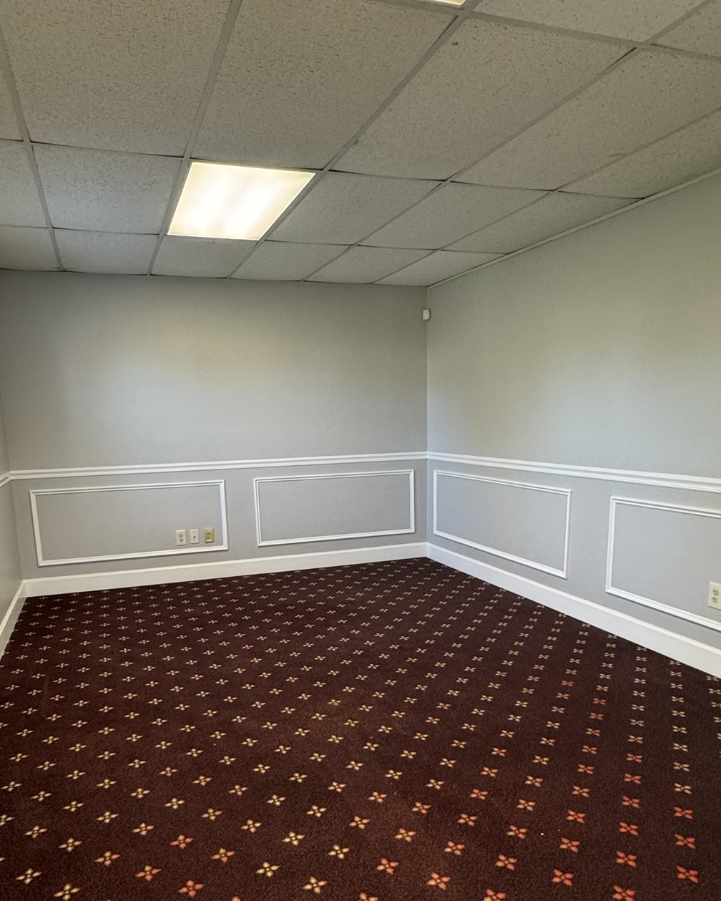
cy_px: 535
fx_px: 667
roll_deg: +1.6
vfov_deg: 67.5
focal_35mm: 25
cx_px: 324
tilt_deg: -11.5
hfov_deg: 56.7
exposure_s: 1/120
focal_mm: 2.22
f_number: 2.2
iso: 320
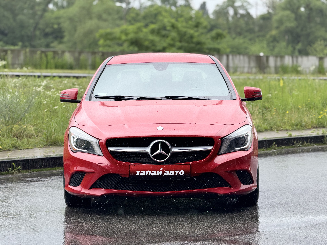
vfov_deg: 12.3
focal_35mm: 120
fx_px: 1134
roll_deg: -0.8
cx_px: 164
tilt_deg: -2.4
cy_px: 122
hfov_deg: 16.4
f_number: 2.8
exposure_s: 1/317
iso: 50
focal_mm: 15.66
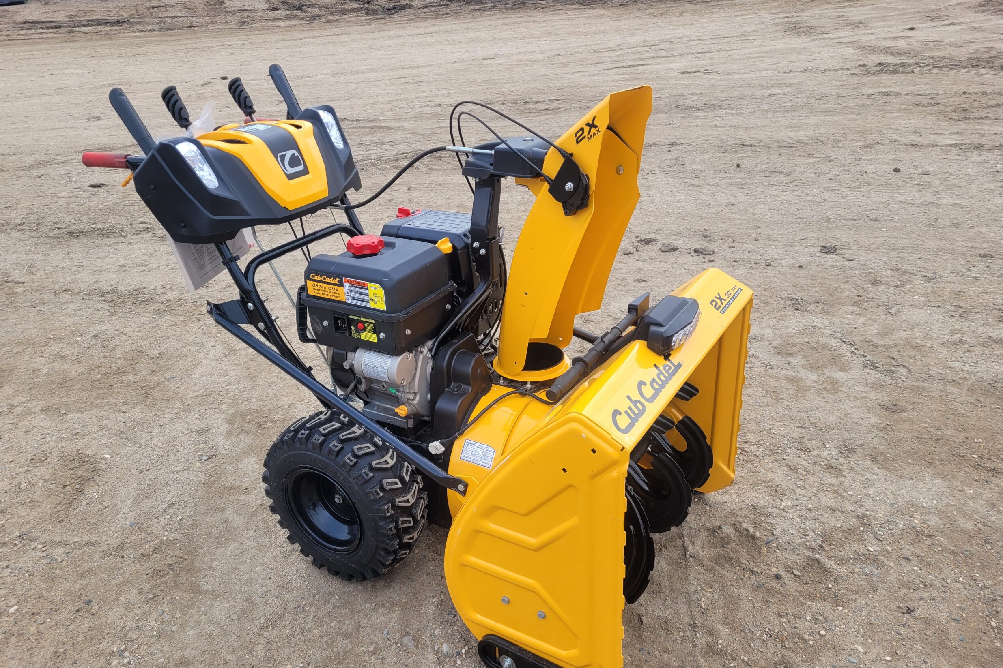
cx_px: 490
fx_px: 780
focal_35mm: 28
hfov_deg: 65.5
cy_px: 361
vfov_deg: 46.4
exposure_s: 1/836
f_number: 1.8
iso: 40
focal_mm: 5.4
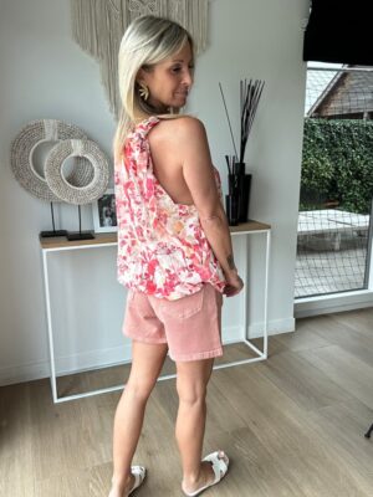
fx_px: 431
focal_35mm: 30
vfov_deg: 60.0
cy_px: 248
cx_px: 186
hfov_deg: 46.8
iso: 50
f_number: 1.9
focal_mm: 2.69
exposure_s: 1/121
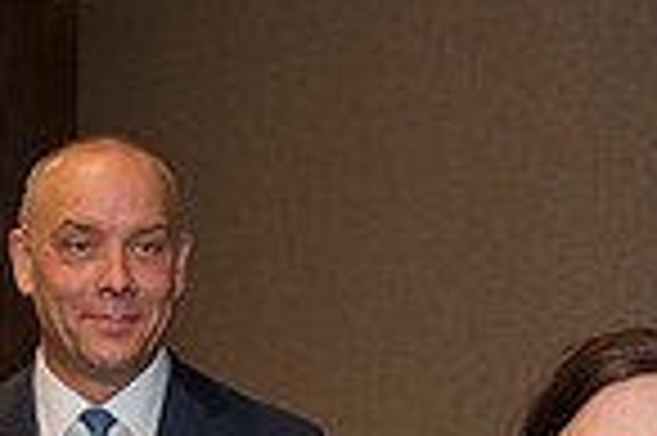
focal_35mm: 167
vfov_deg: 7.9
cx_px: -441
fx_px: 3044
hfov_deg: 11.6
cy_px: 780
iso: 800
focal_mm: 42
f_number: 5
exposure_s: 1/125
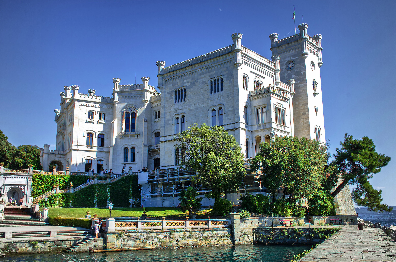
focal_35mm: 36
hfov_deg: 53.2
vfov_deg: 36.7
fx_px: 395
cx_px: 198
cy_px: 131
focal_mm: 24
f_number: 9
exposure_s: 1/80
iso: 100
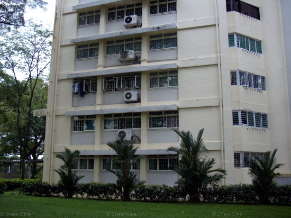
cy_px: 109
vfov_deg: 38.6
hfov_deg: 50.2
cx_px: 146
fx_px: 311
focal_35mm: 37
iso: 80
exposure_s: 1/400
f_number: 2.8
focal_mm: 6.2
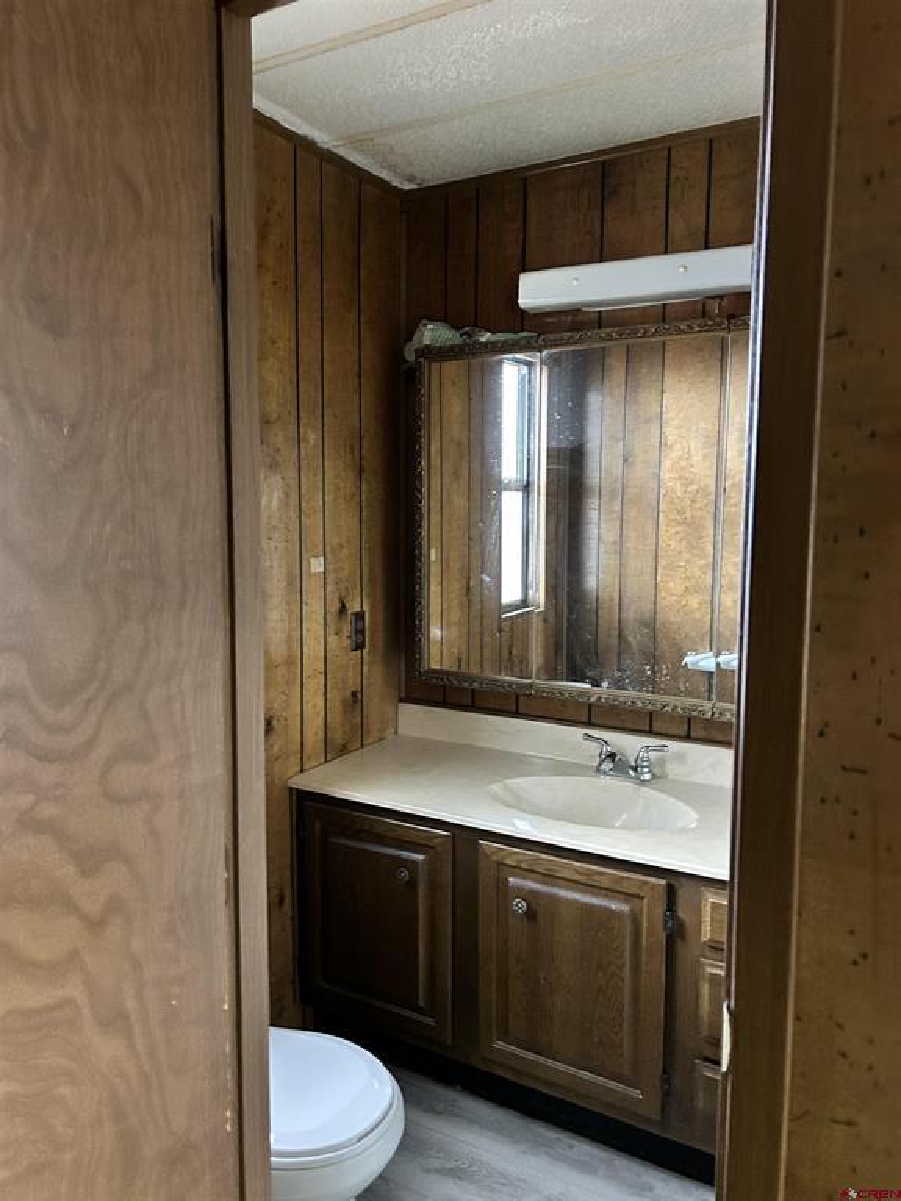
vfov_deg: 67.3
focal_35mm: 26
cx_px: 450
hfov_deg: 53.1
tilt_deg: -5.4
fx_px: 902
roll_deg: -0.6
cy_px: 600
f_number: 1.5
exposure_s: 1/35
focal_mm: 5.7
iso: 640
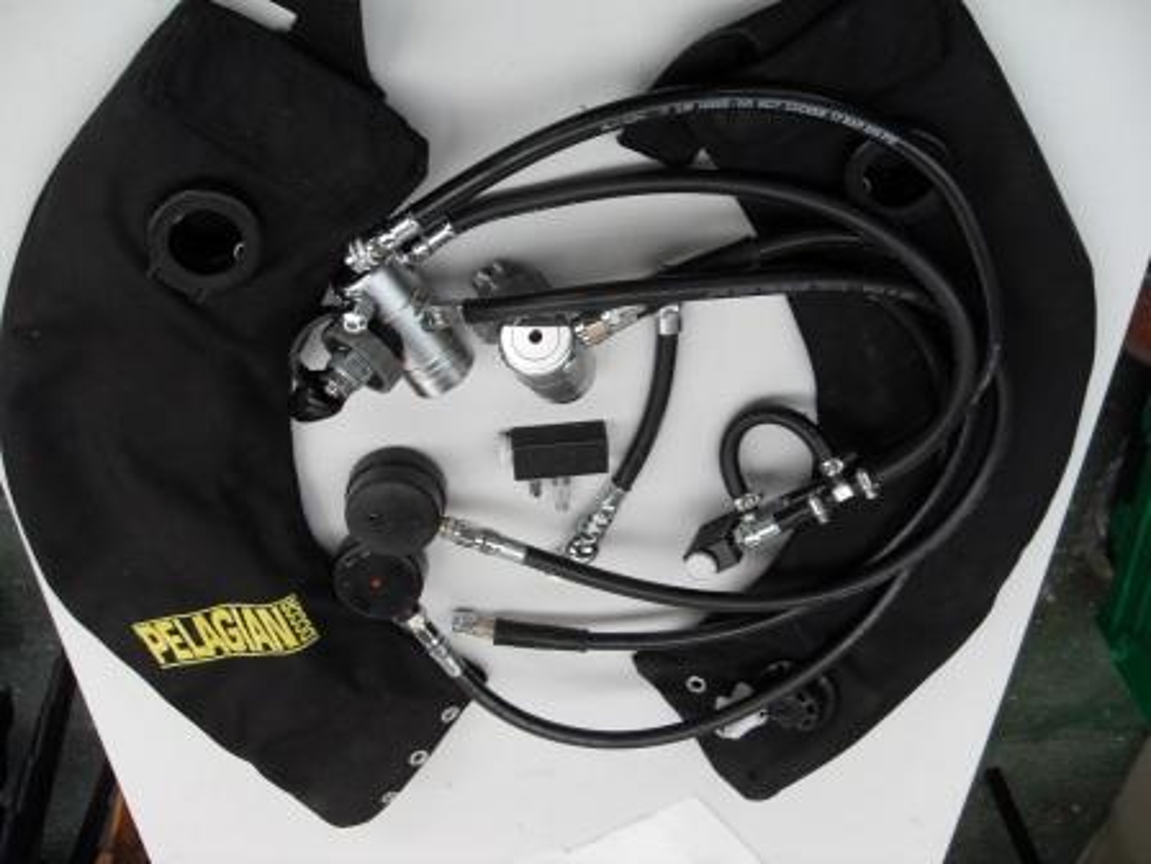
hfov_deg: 54.0
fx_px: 1131
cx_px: 576
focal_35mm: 34
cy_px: 432
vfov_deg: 41.8
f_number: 2.8
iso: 100
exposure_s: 1/60
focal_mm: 6.3
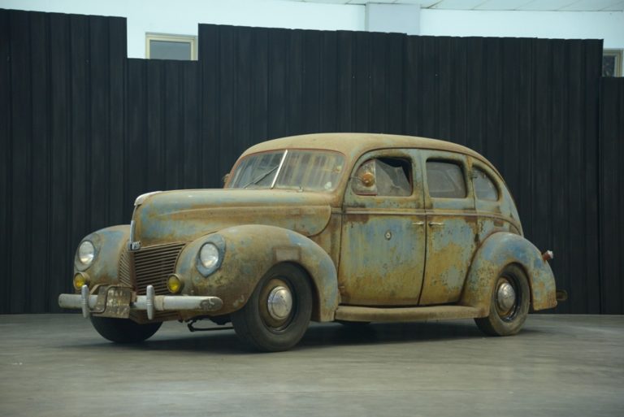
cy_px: 208
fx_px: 1422
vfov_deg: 16.7
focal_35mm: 82
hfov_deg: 24.7
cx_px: 312
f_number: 5
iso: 2500
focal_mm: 82
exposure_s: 1/30
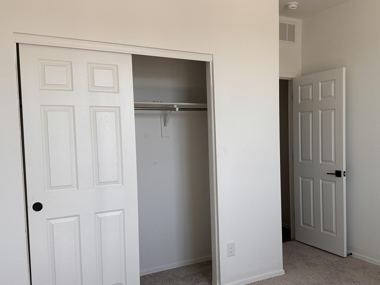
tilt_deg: -3.9
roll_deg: +0.9
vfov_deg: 42.9
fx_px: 362
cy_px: 158
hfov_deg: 55.2
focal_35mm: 33
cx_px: 217
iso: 80
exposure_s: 1/253
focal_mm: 6.86
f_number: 1.78
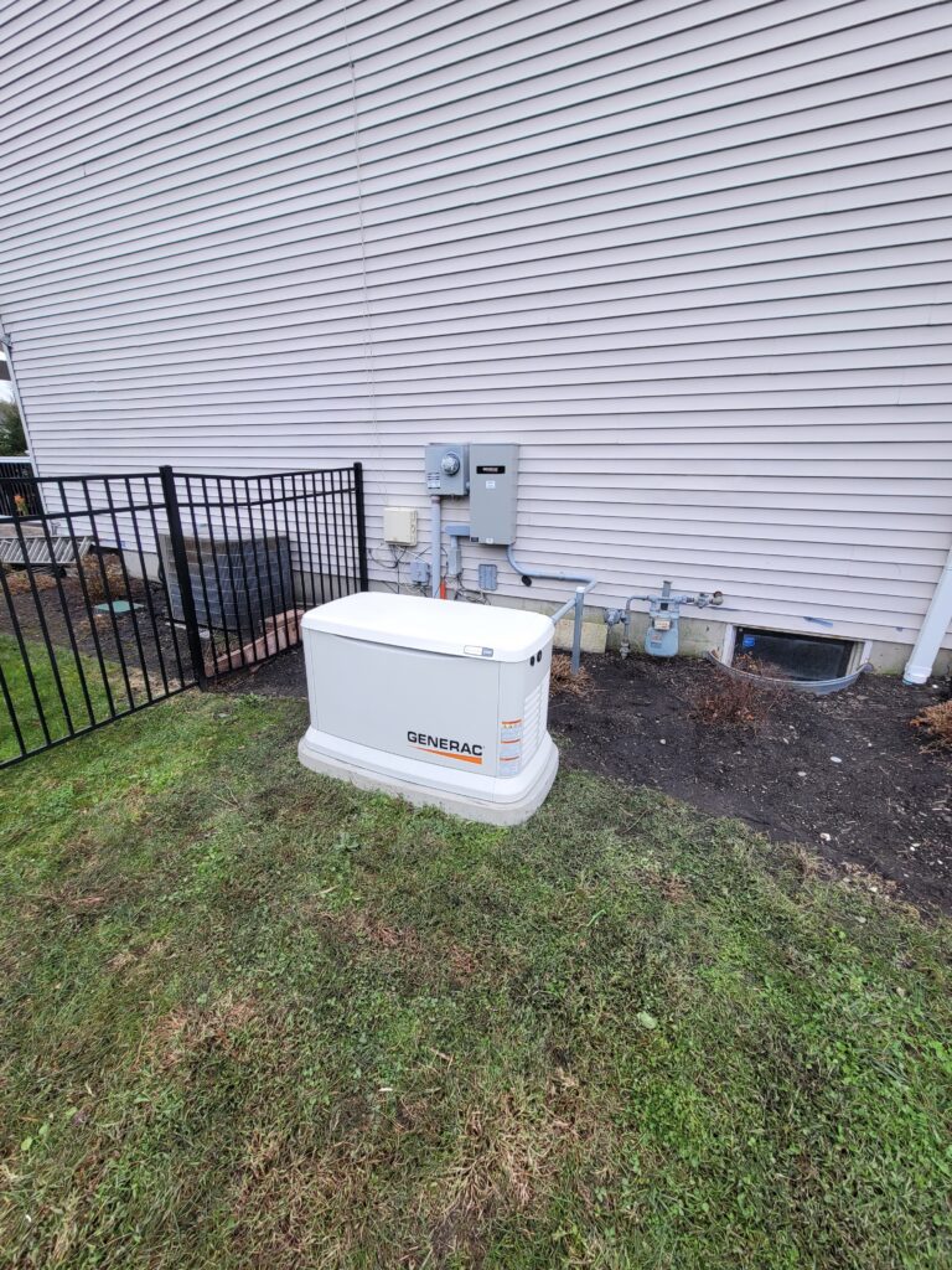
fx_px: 477
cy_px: 635
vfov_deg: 106.2
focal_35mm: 13
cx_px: 476
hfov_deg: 89.9
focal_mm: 2.2
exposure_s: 1/291
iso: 64
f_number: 2.2
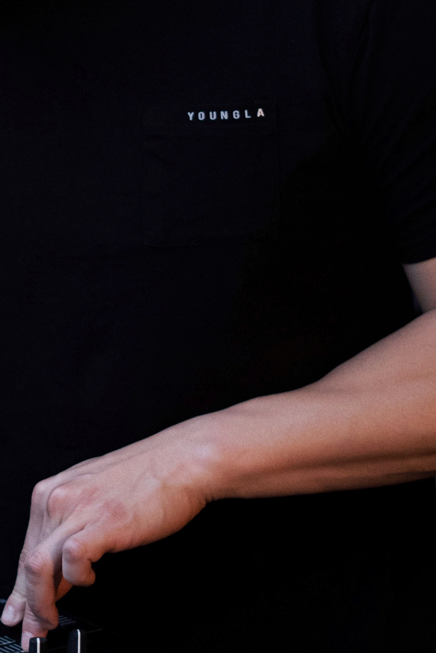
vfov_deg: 13.9
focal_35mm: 147
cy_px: 179
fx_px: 2670
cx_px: -37
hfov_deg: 9.3
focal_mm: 50
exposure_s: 1/160
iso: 2500
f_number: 1.8
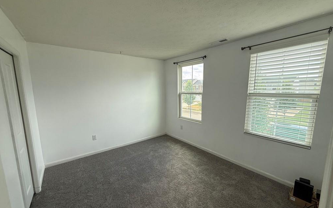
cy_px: 107
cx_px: 167
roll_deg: +0.0
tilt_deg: -6.8
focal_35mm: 15
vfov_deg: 74.8
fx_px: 136
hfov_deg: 101.5
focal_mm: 2.22
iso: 64
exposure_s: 1/120
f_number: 2.2
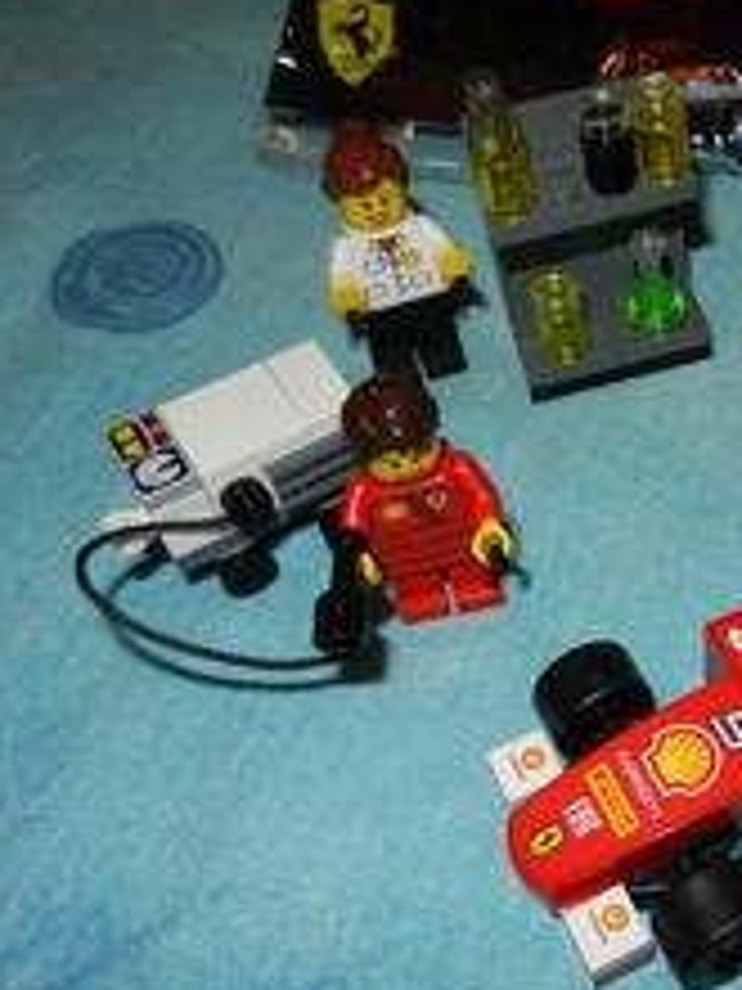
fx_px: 1172
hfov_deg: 33.1
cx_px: 688
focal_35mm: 41
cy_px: 544
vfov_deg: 45.7
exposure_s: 1/30
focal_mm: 4.5
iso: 200
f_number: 7
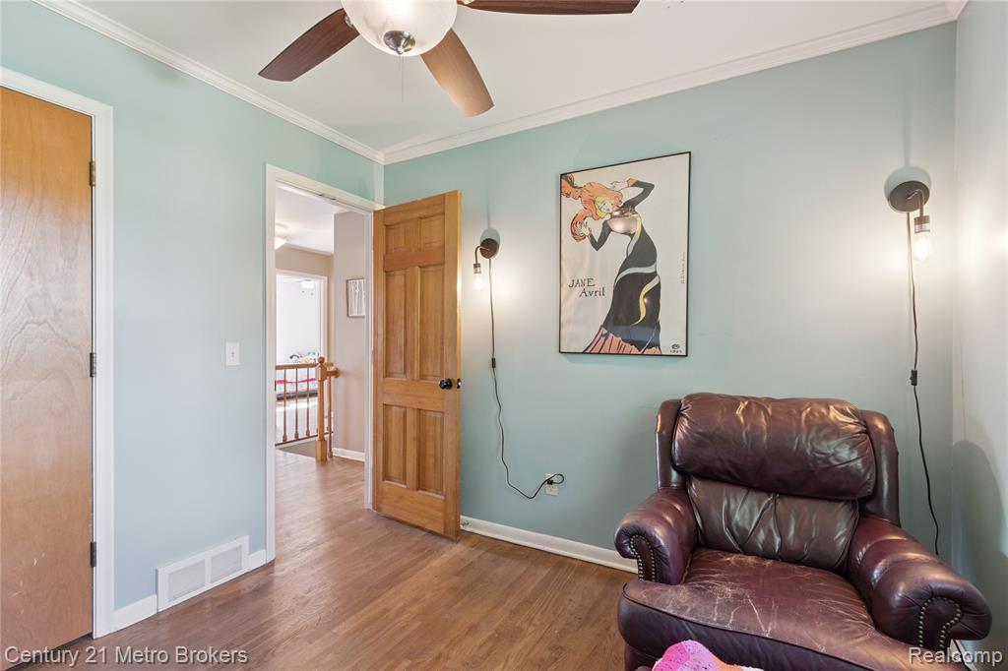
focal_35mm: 15
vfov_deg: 77.3
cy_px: 336
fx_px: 420
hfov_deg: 100.4
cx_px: 504
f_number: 8
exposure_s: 1/6
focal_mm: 10
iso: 400
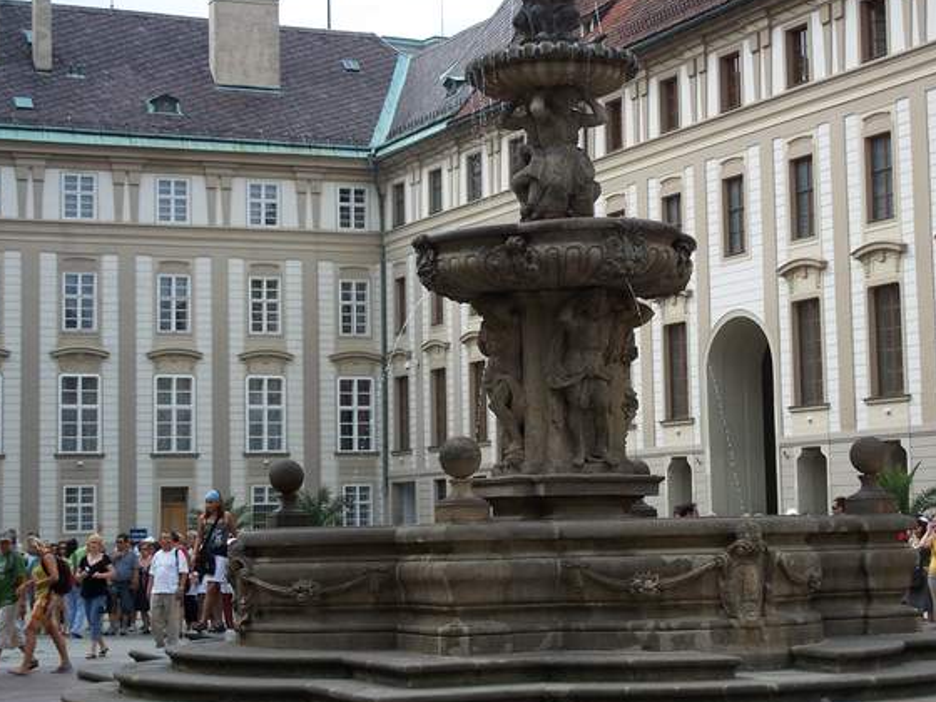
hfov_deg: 24.4
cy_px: 326
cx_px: 513
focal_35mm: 80
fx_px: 2163
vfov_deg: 18.4
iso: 64
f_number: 3.2
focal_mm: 14.7
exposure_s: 1/400
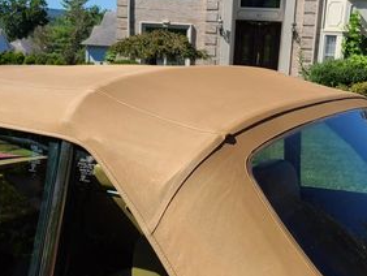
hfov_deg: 32.7
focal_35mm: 59
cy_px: 202
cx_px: 200
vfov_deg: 24.6
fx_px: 626
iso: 40
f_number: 1.8
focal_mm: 5.4
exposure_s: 1/2664
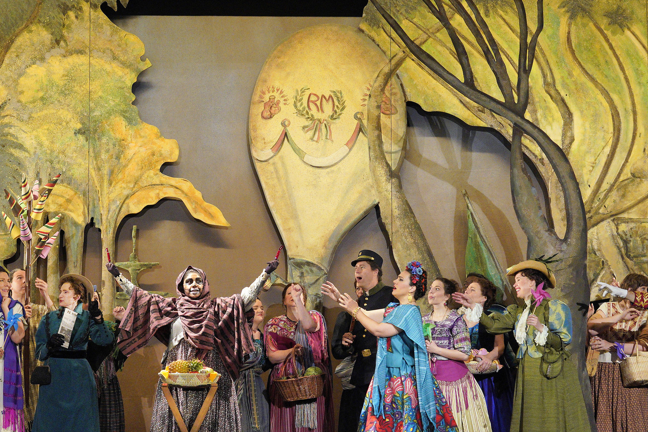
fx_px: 2250
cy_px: 240
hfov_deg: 16.3
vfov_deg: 11.0
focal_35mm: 125
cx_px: 160
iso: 4000
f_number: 5.6
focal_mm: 71
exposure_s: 1/160
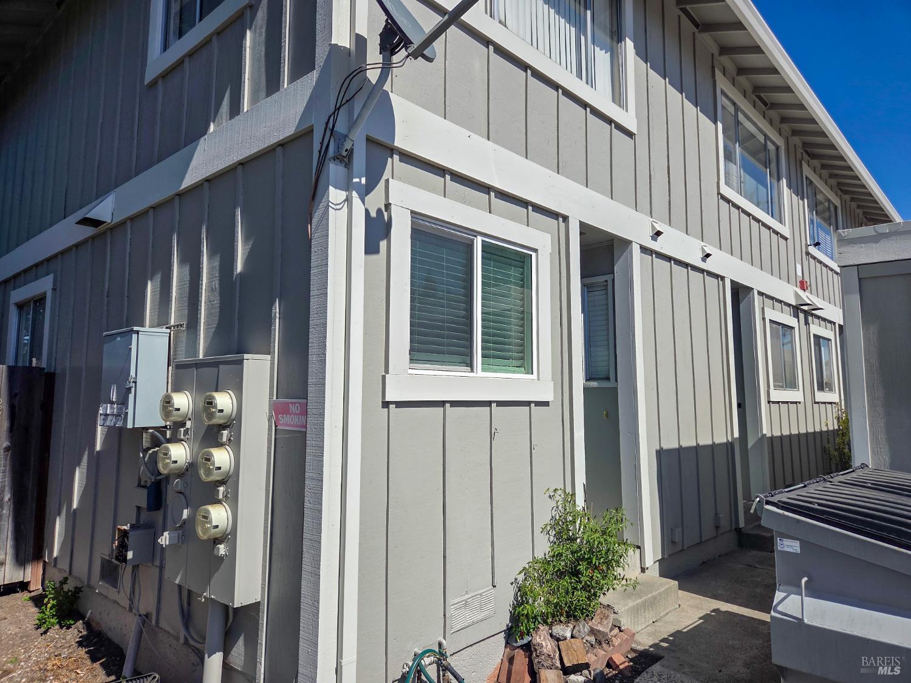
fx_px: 605
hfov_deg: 73.9
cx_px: 456
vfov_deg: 58.9
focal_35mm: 23
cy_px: 342
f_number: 1.8
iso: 64
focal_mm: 5.4
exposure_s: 1/8000
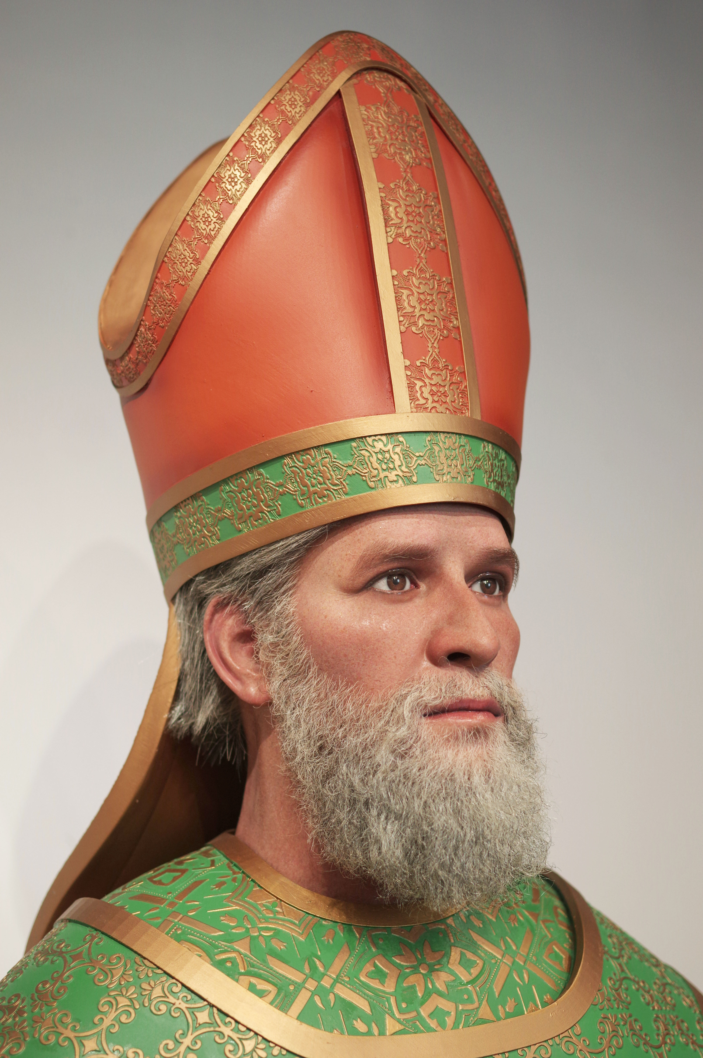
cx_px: 352
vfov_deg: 38.2
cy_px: 529
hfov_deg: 25.9
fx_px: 1526
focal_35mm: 52
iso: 400
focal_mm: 35
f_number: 2.4
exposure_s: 1/250
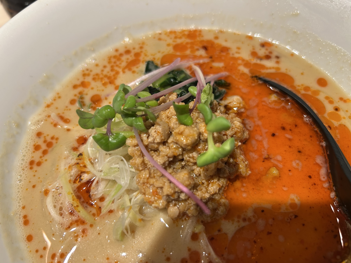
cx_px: 176
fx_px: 264
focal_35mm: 26
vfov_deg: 53.1
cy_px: 132
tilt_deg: -60.8
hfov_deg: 67.3
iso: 100
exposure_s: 1/121
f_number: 1.5
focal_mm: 5.7
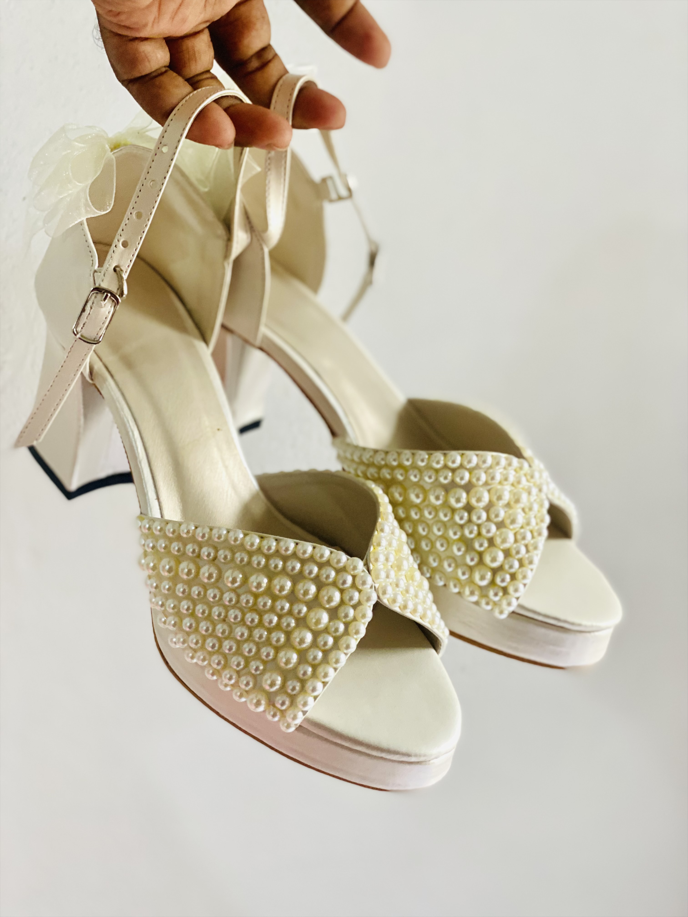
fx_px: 1378
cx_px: 344
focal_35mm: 52
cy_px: 458
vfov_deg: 36.8
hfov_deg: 28.0
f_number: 2
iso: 160
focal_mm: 6
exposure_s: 1/33
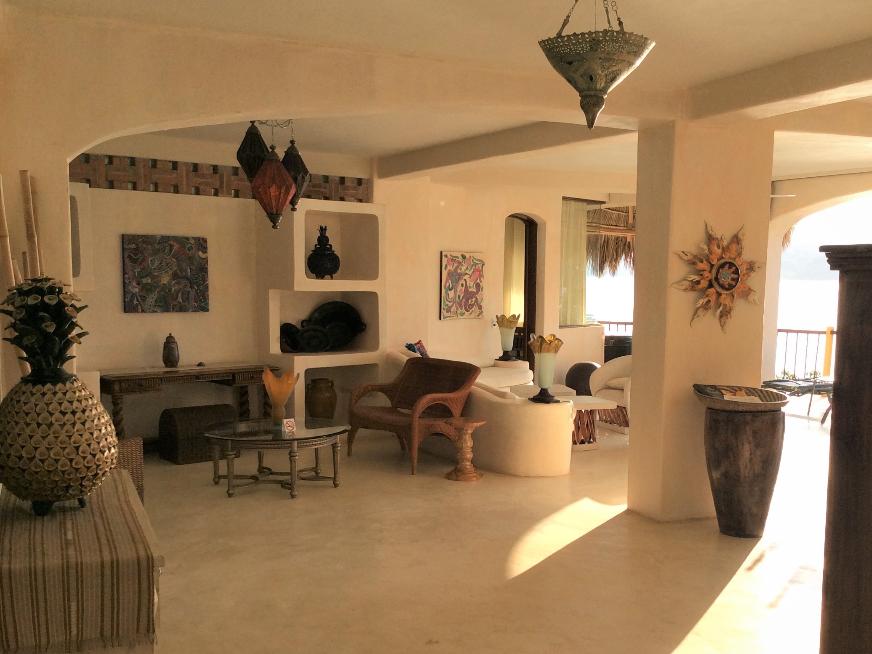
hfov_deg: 46.7
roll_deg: +0.6
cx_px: 478
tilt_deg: -7.6
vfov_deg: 35.8
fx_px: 1008
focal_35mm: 40
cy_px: 395
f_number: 2.4
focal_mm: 3.3
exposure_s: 1/384
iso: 32
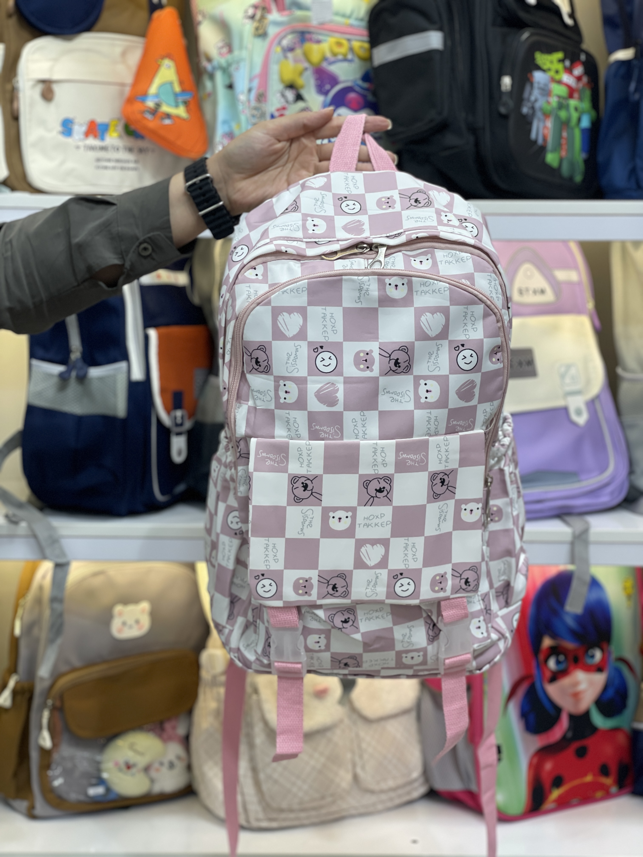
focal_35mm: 52
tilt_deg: -4.2
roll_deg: +0.0
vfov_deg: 36.8
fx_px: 1288
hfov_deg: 28.0
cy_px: 428
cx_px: 322
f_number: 2
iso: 80
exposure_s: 1/100
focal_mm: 6
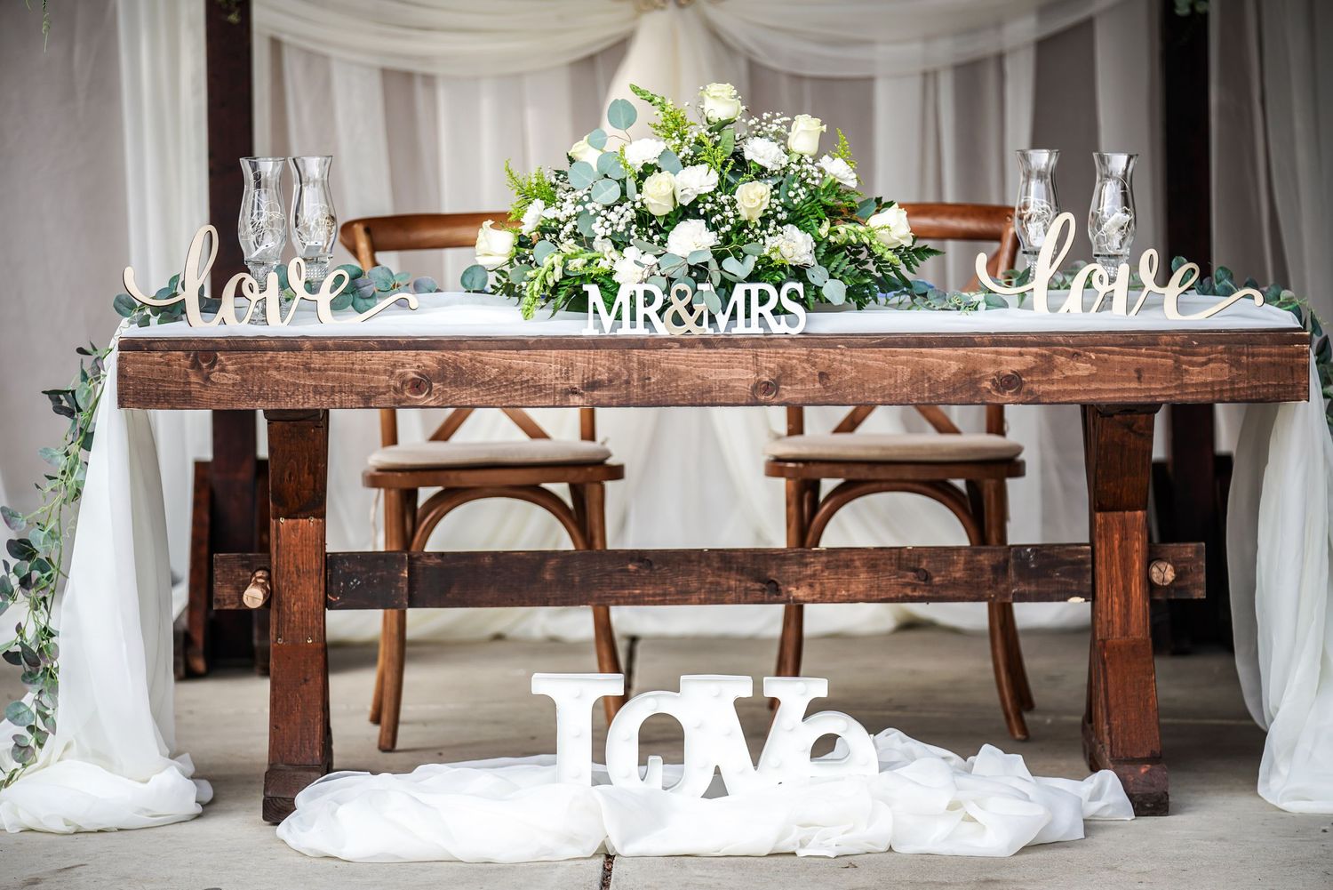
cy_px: 445
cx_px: 666
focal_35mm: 167
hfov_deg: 12.3
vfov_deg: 8.2
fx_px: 6185
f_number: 2.8
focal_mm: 167
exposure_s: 1/320
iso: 100
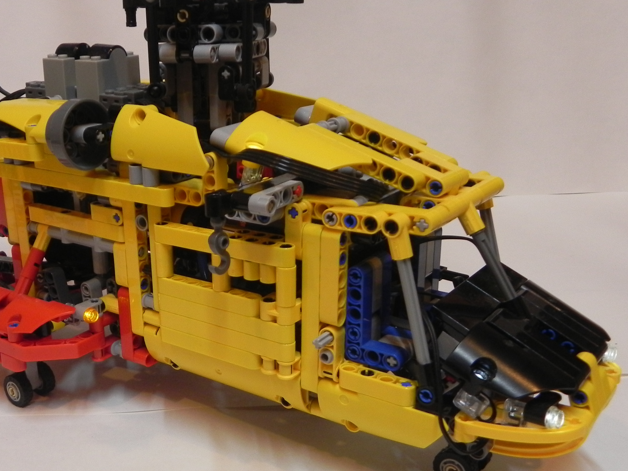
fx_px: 780
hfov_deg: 42.9
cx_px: 181
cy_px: 274
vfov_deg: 33.5
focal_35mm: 43
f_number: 2.8
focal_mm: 5.2
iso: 229
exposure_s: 1/30
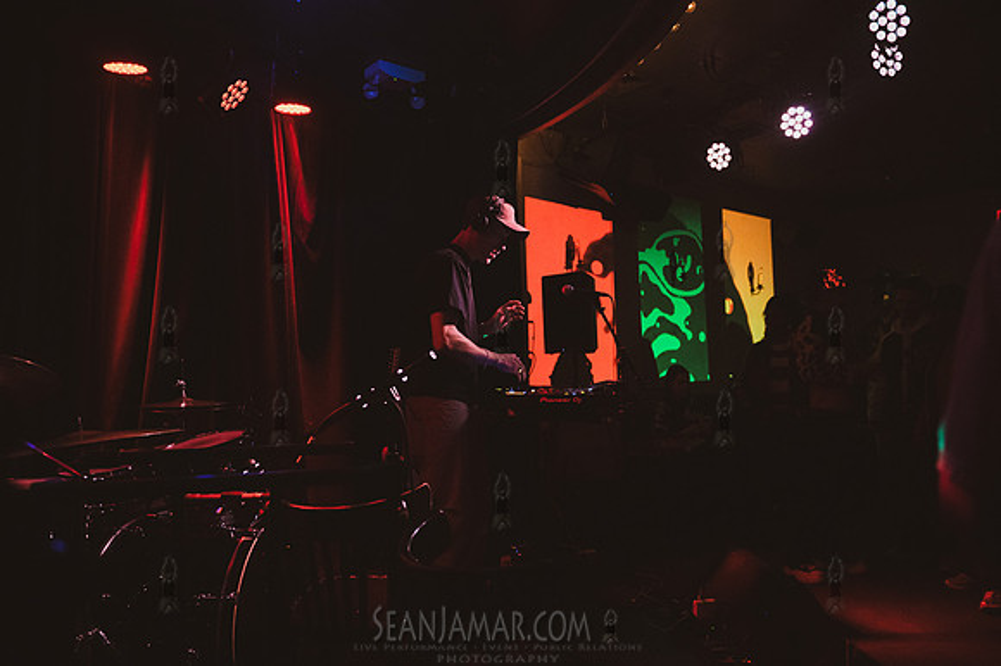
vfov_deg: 49.1
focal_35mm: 26
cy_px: 333
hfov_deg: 68.9
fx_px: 729
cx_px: 498
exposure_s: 1/320
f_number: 3.5
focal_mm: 26
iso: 12800
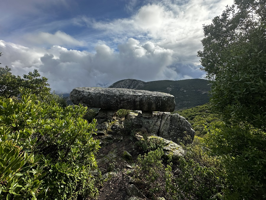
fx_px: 108
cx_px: 133
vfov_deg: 85.7
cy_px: 100
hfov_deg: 102.1
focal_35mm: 14
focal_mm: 2.22
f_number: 2.2
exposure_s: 1/1125
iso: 40
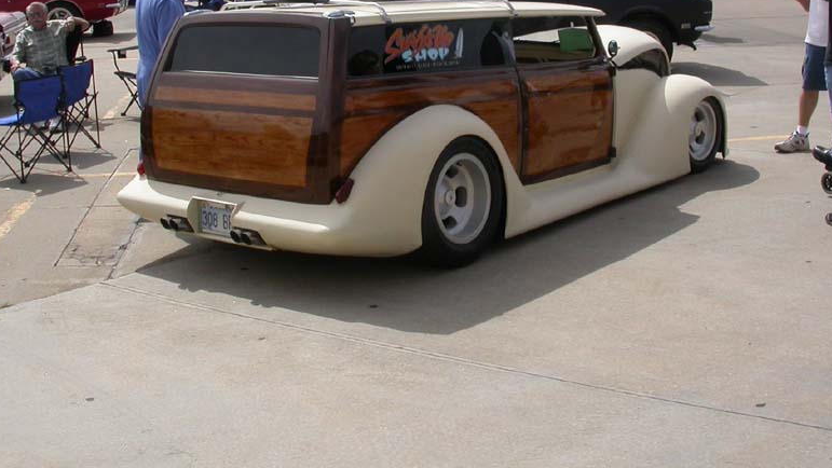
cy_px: 71
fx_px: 1214
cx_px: 405
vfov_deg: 21.5
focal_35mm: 55
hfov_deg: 37.8
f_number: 7.5
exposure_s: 1/561
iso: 100
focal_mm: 7.85
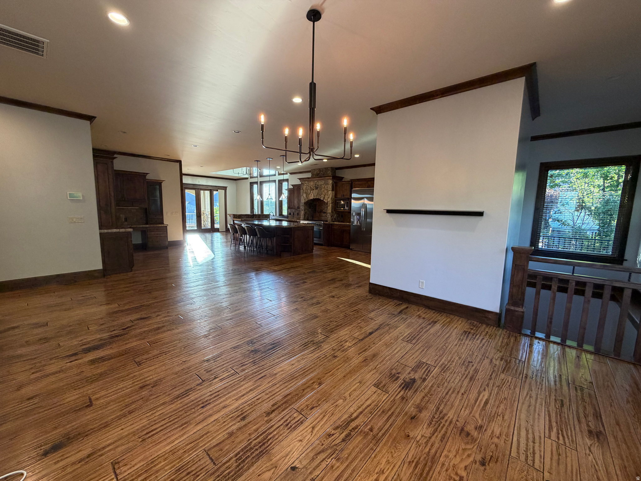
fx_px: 259
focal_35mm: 14
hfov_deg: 102.1
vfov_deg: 85.7
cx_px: 320
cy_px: 240
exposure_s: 1/60
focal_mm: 2.22
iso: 200
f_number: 2.2
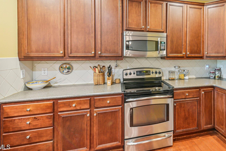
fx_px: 126
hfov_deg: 80.6
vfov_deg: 60.3
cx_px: 154
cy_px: 49
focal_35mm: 20
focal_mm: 14
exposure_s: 1/1.25
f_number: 9
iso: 200
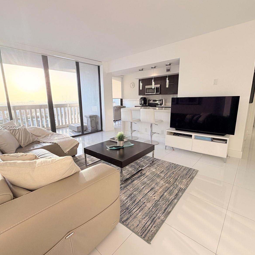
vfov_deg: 84.0
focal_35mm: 17
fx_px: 142
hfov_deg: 84.0
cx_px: 126
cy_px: 128
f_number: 2.2
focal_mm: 2.22
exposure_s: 1/129
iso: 64
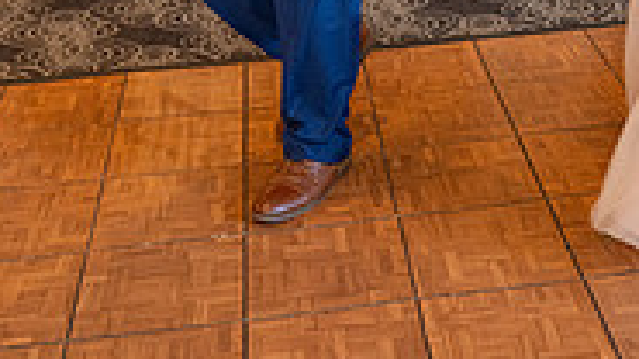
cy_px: -181
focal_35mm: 79
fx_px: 1338
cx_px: 439
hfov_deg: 26.7
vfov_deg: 14.3
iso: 1000
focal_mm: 24
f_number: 2.8
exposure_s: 1/200
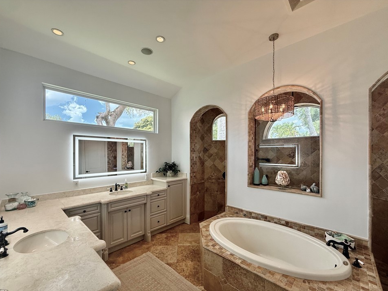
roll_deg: -0.1
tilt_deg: +0.2
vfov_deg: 81.7
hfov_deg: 98.2
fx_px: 168
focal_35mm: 15
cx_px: 189
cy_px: 155
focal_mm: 2.22
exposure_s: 1/143
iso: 64
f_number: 2.2
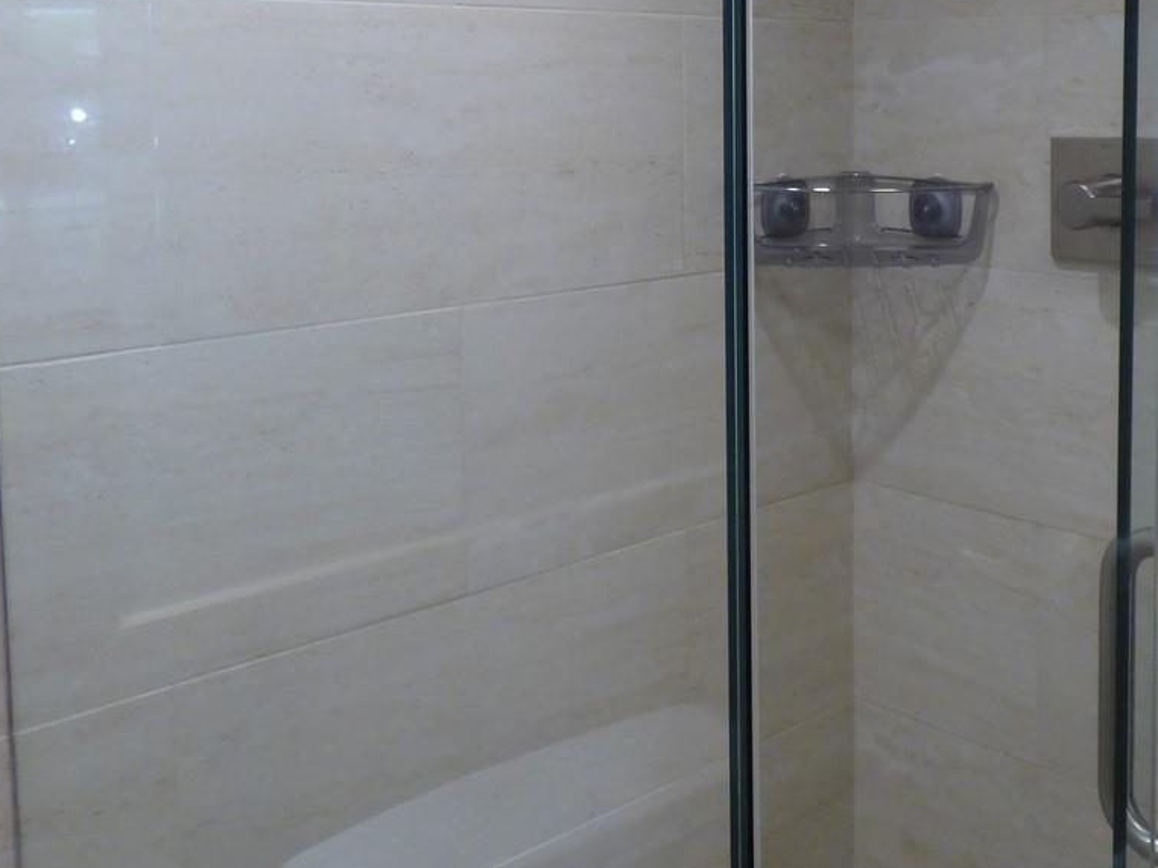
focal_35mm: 42
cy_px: 210
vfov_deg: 33.6
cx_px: 854
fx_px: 1405
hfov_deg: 43.5
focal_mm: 3.58
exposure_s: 1/60
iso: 200
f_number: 2.8
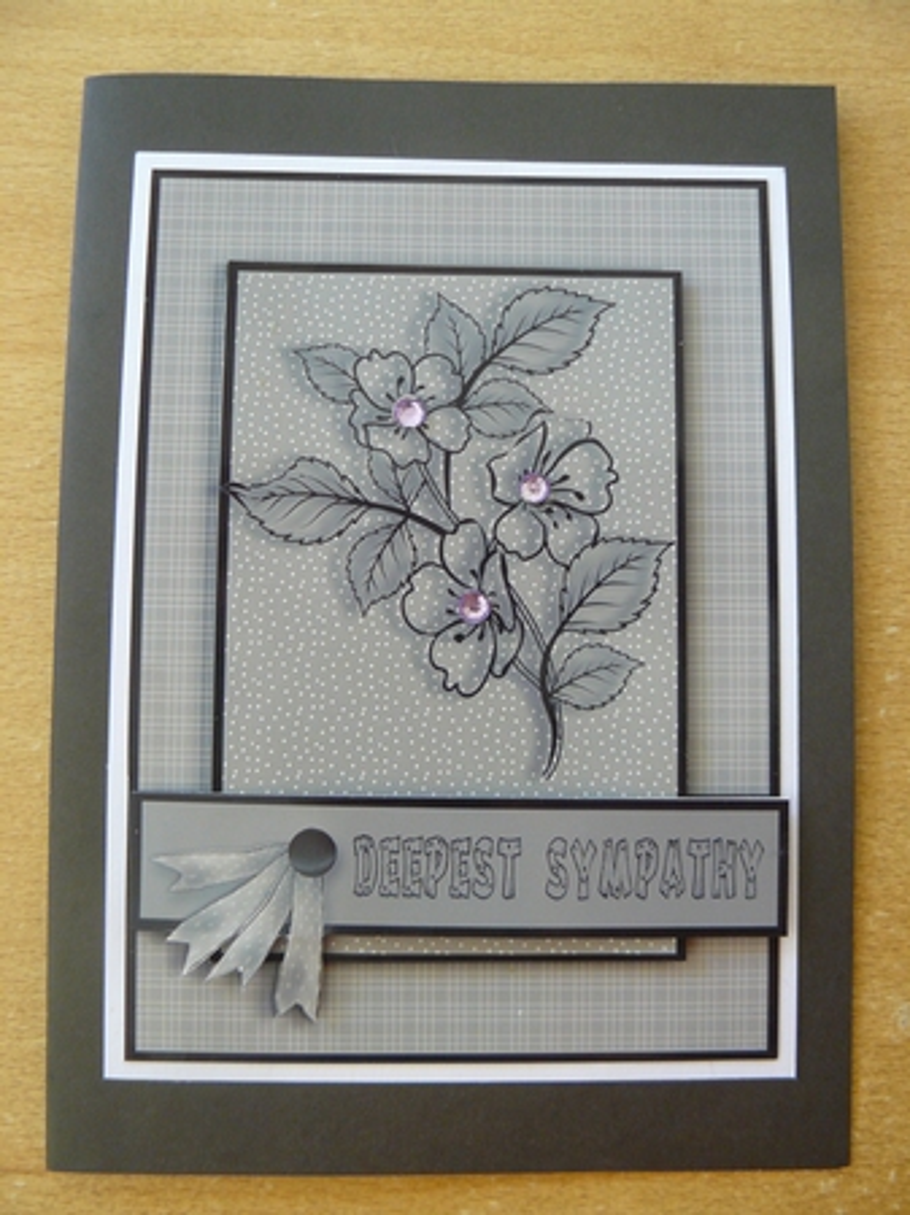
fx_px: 1263
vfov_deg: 51.4
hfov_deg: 39.6
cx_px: 455
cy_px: 608
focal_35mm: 36
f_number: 2.8
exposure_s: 1/15
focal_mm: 6
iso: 200
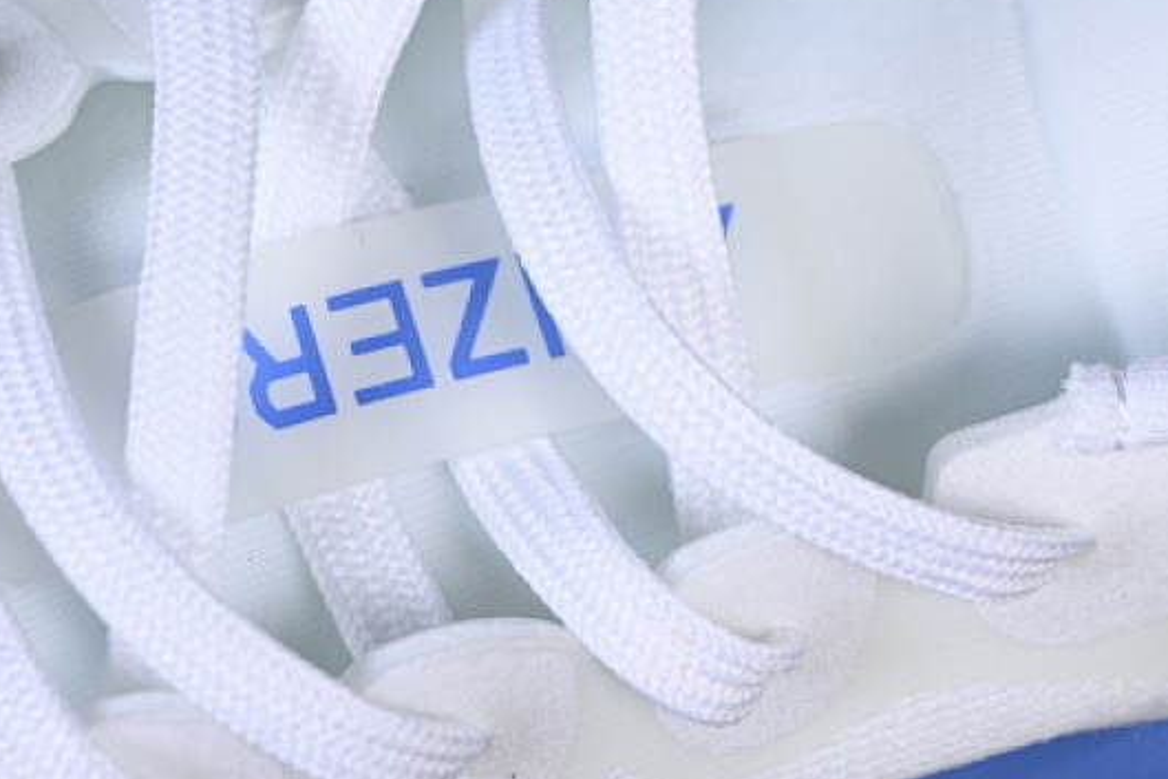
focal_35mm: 153
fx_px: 4965
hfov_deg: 13.4
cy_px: 232
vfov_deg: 9.0
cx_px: 768
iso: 160
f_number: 7.1
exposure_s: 1/100
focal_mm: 50
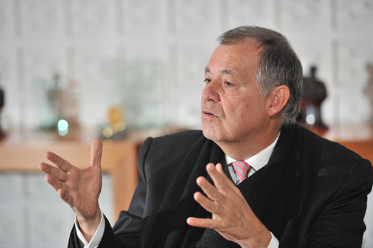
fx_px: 1708
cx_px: 186
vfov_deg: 8.3
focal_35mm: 165
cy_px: 124
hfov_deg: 12.5
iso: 250
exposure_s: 1/250
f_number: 2.8
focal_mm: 165
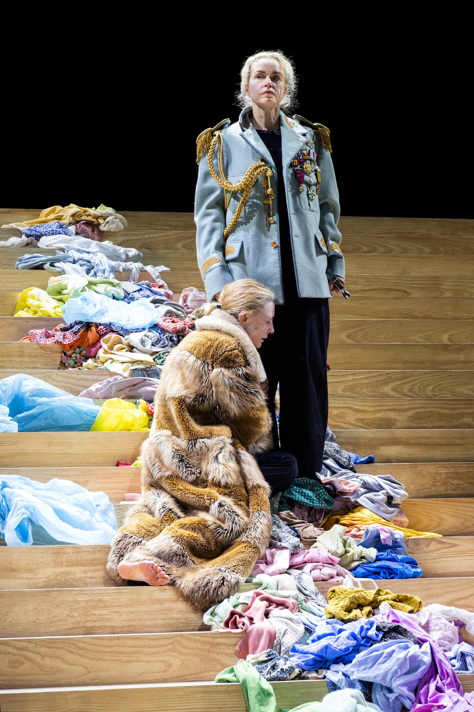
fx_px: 1817
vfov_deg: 22.1
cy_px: 356
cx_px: 237
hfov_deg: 14.9
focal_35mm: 92
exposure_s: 1/200
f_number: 8
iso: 1000
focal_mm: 92
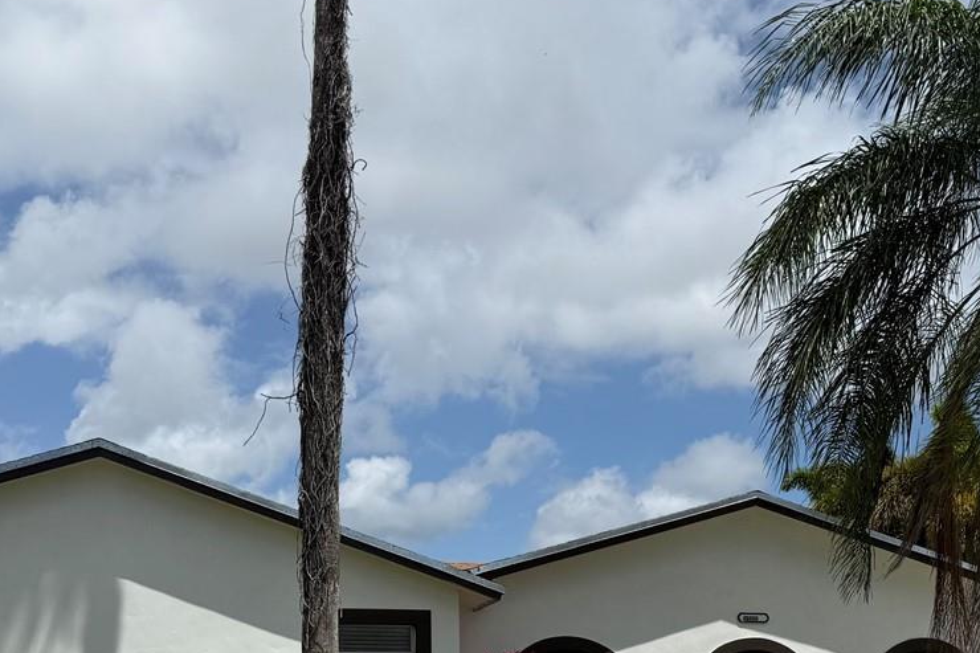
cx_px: 632
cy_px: 669
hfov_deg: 36.6
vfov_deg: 23.9
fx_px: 1470
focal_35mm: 54
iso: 80
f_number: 1.78
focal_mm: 6.76
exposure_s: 1/9091
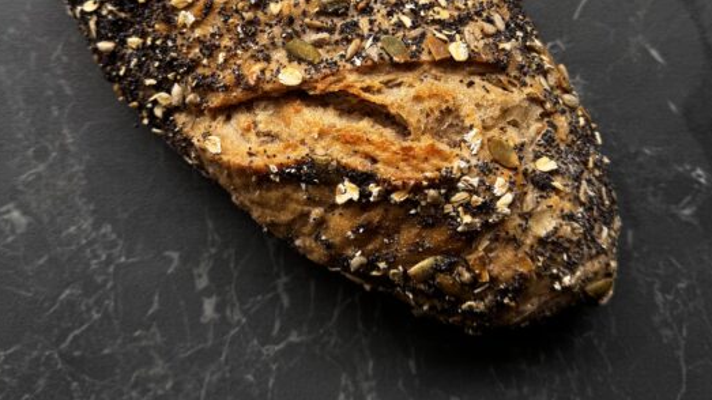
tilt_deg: -77.8
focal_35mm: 40
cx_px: 368
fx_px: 755
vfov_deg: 28.8
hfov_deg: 50.5
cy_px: 64
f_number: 1.78
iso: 64
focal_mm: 6.76
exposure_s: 1/121
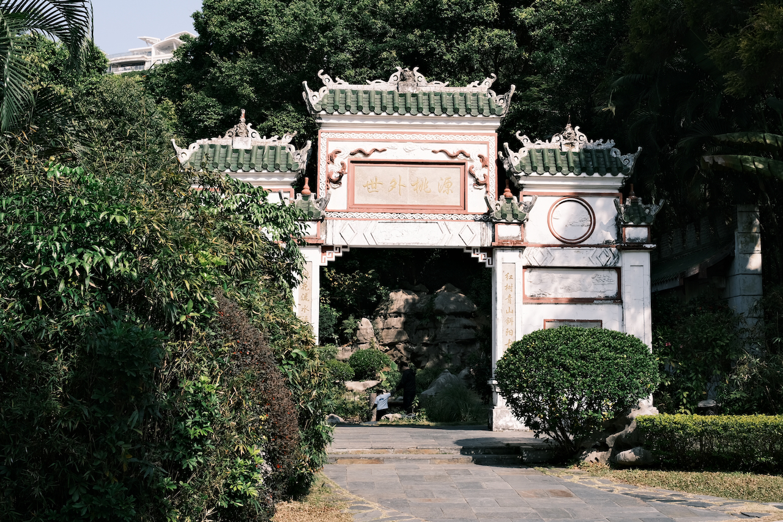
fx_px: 1088
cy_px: 261
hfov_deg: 39.6
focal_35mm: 50
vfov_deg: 27.0
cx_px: 392
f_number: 5.6
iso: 320
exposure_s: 1/1000
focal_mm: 33
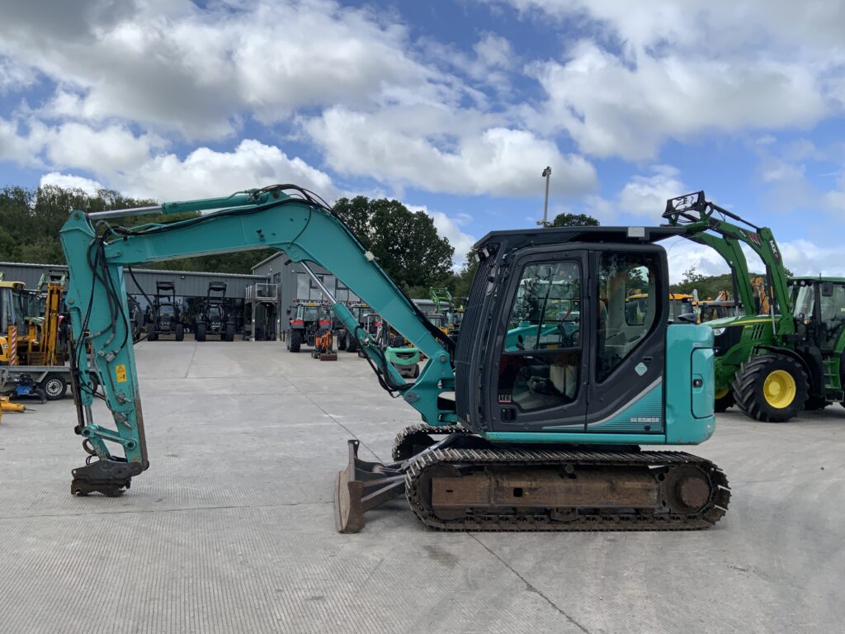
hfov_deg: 61.7
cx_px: 422
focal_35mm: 29
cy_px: 317
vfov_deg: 48.2
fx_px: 708
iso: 16
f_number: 1.8
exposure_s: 1/1848
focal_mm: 3
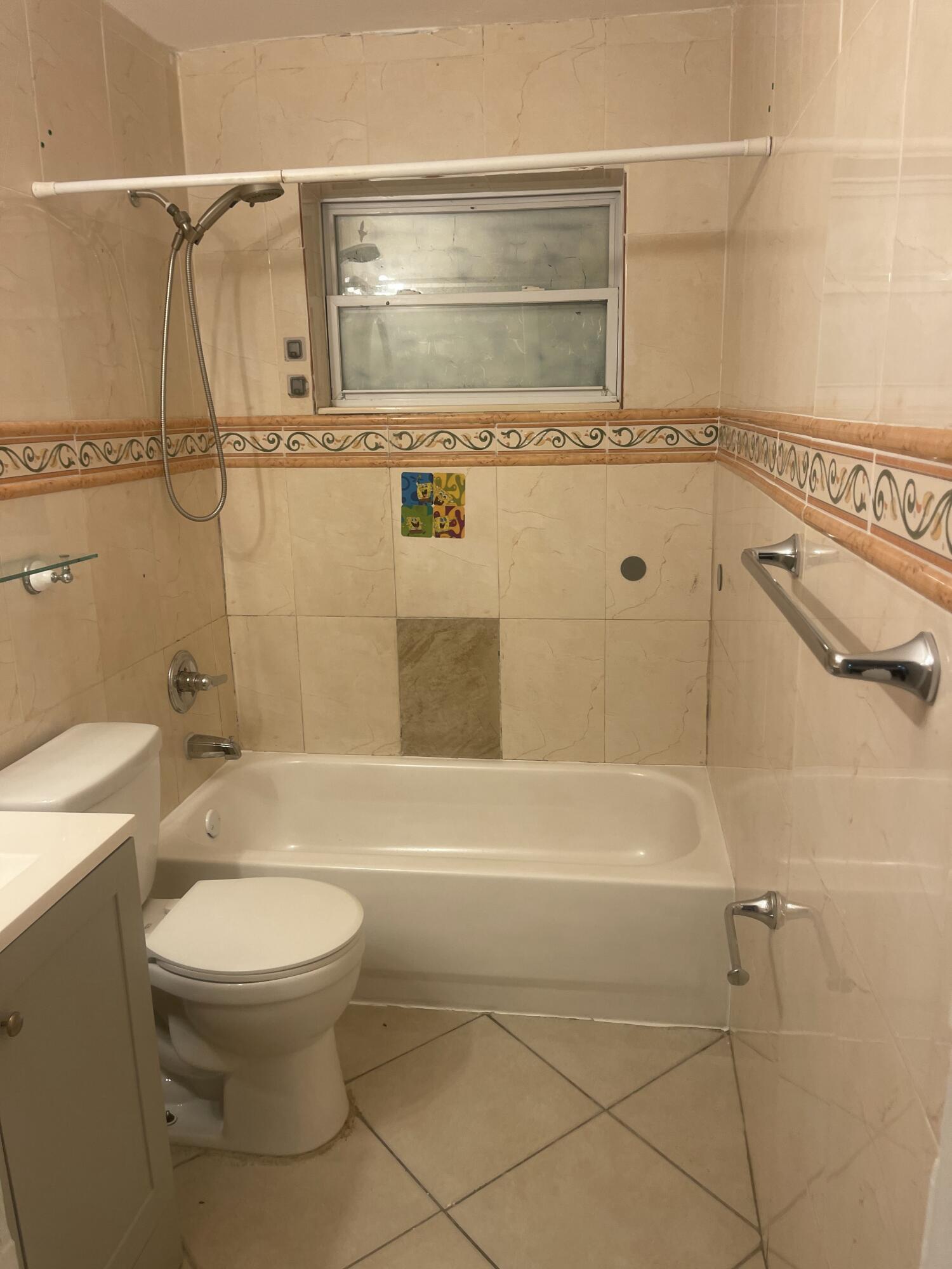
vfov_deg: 69.4
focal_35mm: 25
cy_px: 634
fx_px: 917
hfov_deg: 54.9
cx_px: 476
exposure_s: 1/120
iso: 64
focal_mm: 5.1
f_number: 1.6
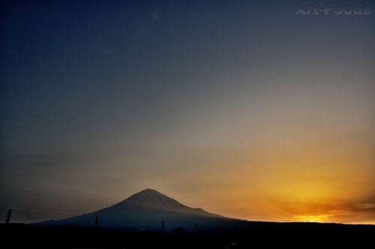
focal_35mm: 48
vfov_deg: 28.0
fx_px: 499
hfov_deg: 41.2
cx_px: 188
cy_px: 124
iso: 200
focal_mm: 32
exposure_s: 1/400
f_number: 11
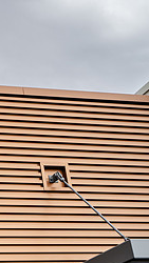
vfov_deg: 25.0
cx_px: -76
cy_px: 153
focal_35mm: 85
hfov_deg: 13.4
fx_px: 596
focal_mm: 35
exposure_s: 1/640
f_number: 4
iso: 100
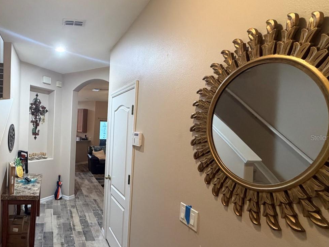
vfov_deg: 58.7
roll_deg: -1.9
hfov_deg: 67.9
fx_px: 219
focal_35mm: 23
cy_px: 137
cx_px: 72
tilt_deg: -2.6
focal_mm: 2.22
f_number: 2.2
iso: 320
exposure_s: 1/60
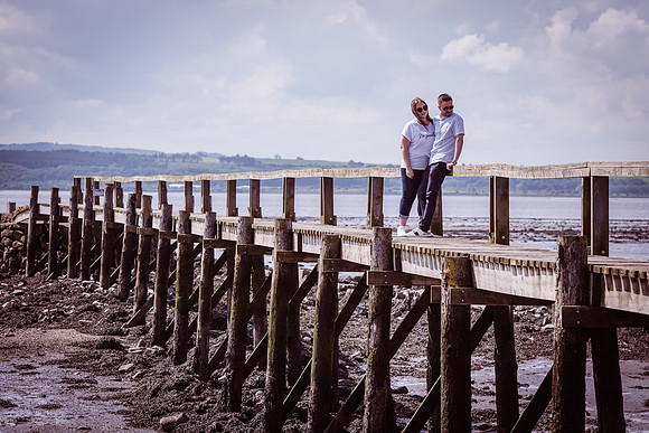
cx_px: 375
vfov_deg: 10.3
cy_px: 188
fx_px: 2411
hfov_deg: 15.3
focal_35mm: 134
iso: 160
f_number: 5.6
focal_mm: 110
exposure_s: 1/1000
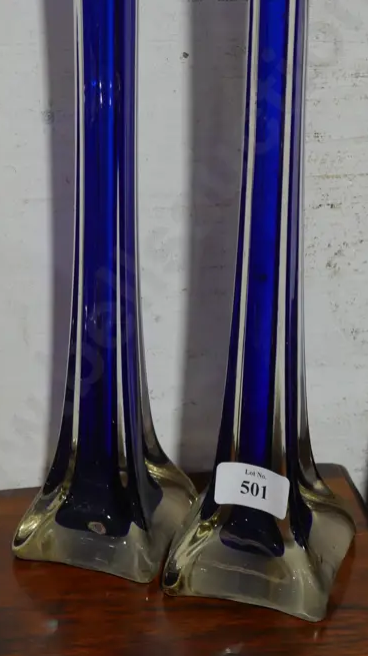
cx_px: 230
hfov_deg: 16.1
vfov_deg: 27.8
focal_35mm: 75
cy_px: 164
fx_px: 1302
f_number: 4.7
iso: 320
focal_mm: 22
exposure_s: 1/60
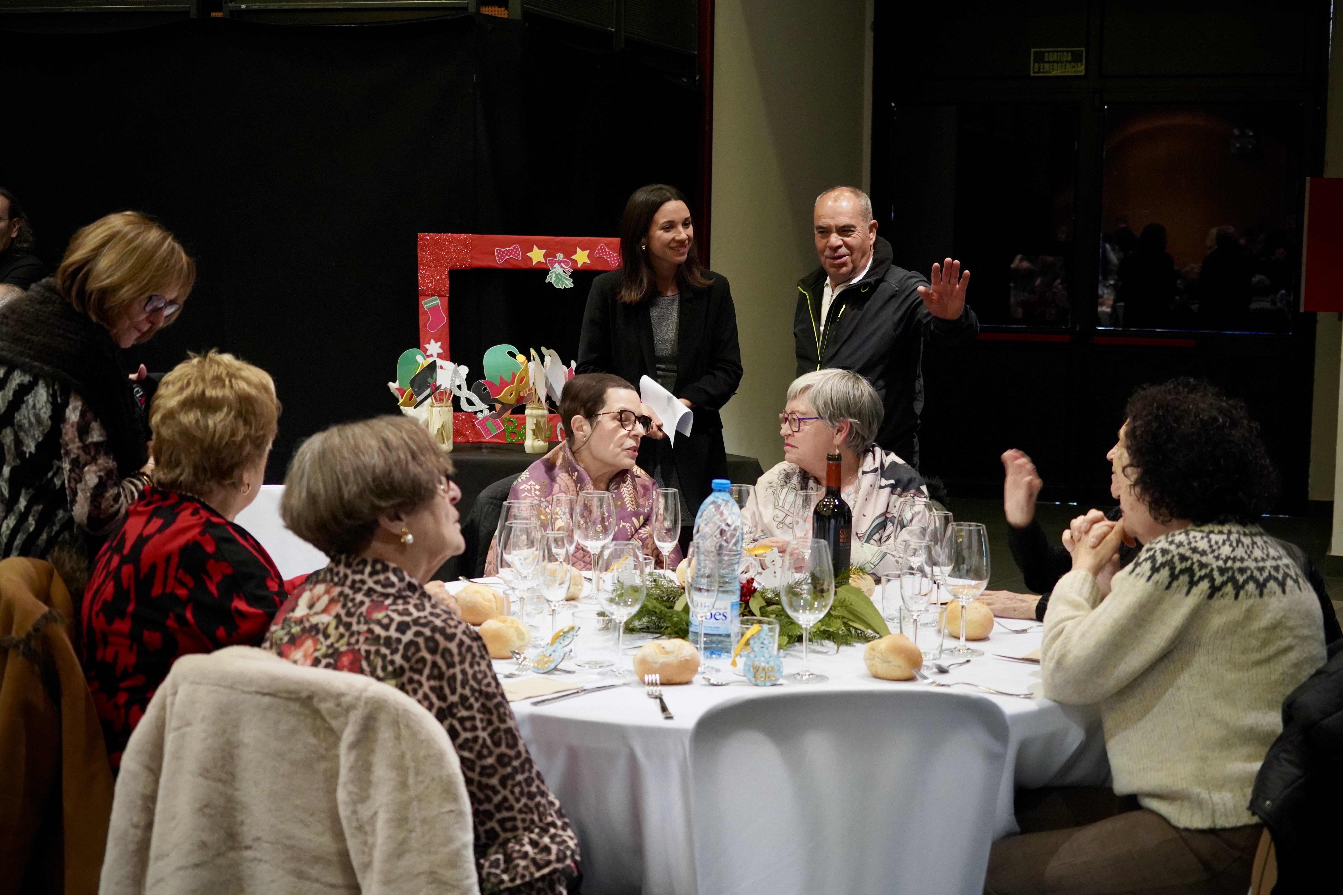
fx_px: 2014
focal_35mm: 54
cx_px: 672
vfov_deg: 25.1
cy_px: 448
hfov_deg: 36.9
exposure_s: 1/160
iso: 6400
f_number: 4.5
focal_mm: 54
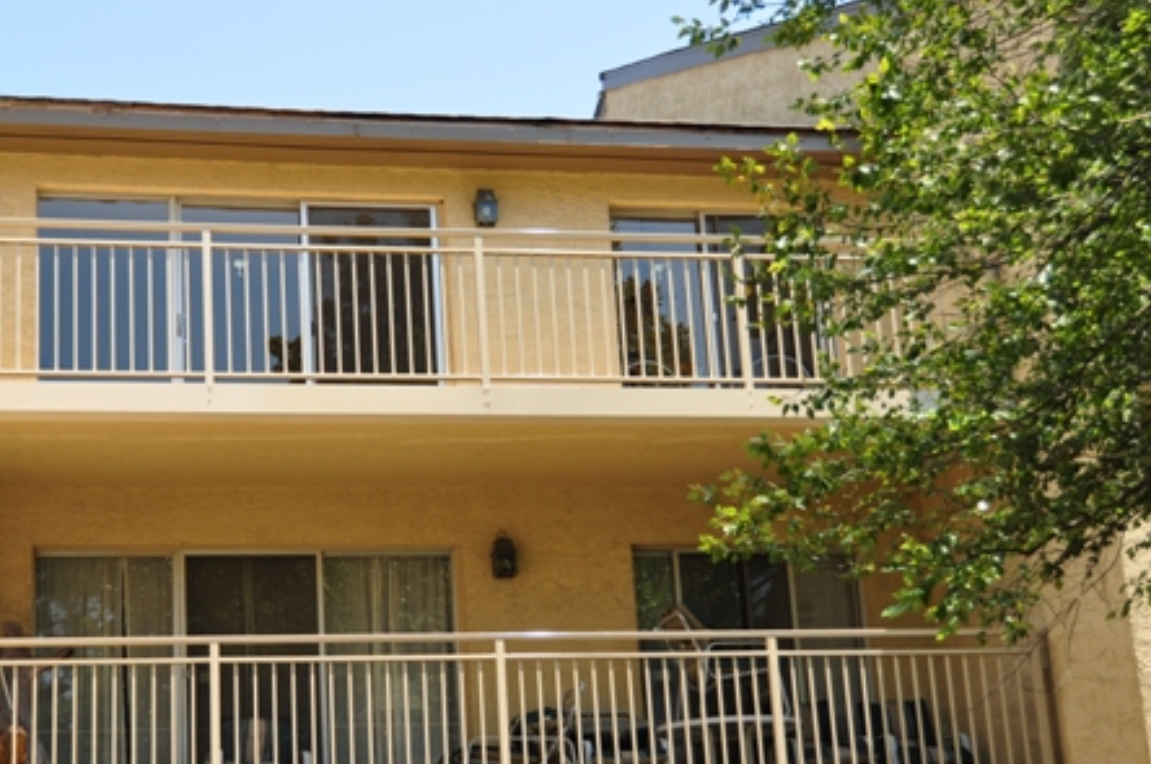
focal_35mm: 63
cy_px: 473
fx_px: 2003
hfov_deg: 31.9
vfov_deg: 21.6
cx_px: 446
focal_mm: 29
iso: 200
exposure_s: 1/640
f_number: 4
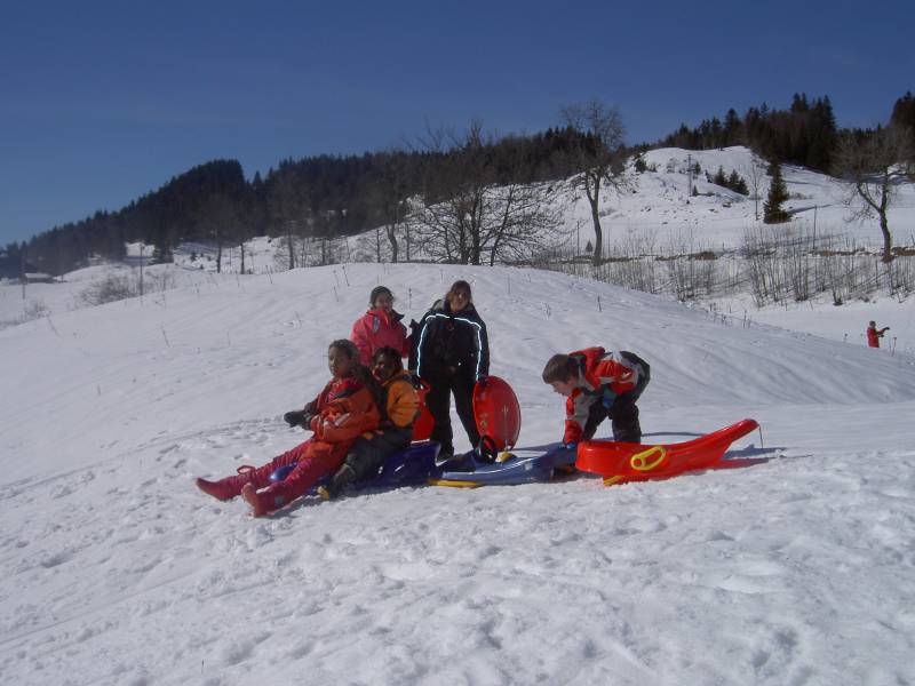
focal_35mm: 39
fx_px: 1031
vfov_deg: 36.8
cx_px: 458
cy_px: 343
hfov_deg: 47.9
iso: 100
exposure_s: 1/2000
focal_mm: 8
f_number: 4.7
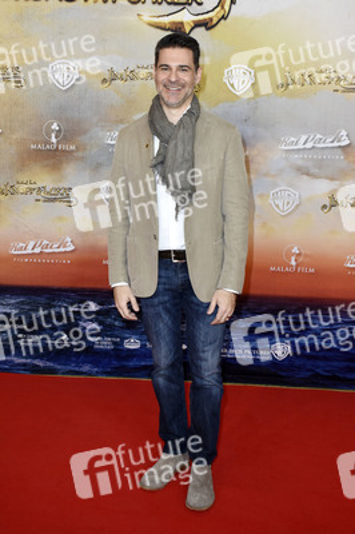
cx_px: 178
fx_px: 600
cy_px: 267
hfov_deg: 33.0
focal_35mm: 40
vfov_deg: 48.0
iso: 640
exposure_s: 1/100
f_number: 6.3
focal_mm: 27
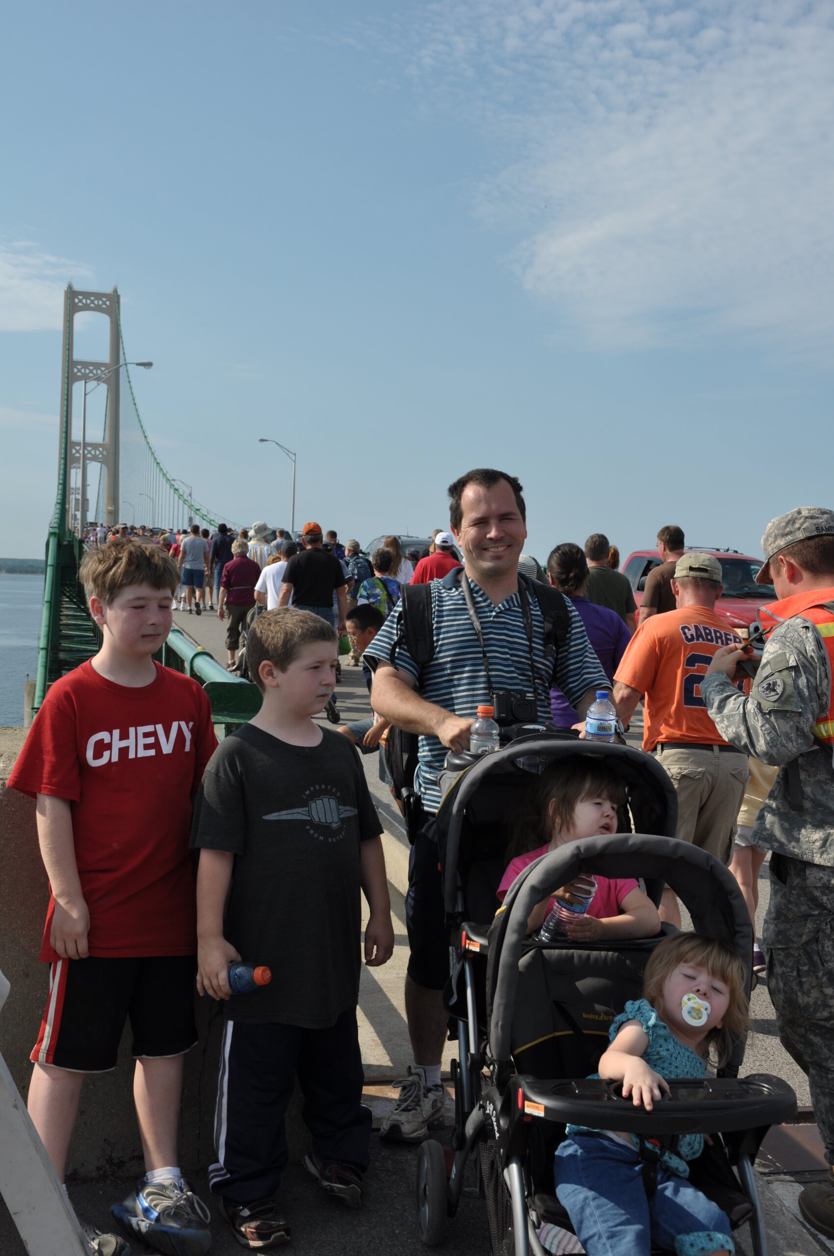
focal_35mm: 42
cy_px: 628
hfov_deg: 31.8
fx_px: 1463
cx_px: 417
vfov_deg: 46.5
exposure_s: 1/400
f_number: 9
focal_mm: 28
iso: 100
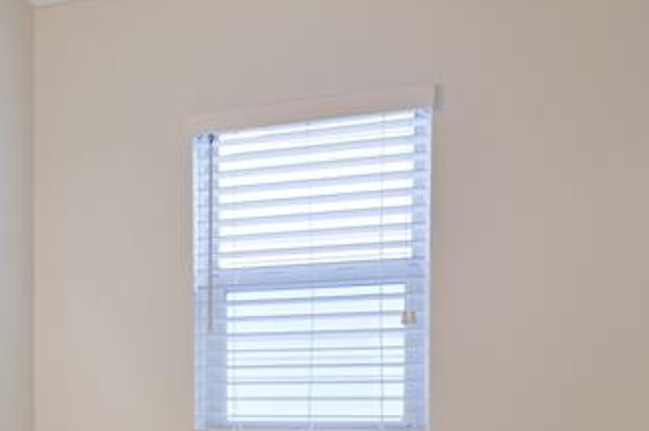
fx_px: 846
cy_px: 479
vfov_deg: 26.3
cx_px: 4
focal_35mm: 47
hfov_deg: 37.6
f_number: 7.1
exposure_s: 1/40
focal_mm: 10
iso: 200
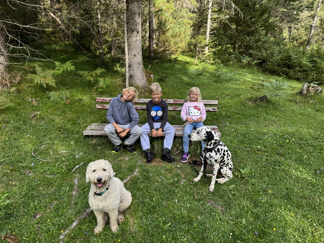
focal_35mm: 24
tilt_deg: -15.5
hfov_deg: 71.6
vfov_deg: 56.8
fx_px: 225
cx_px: 162
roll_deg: +0.3
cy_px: 122
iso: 80
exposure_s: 1/376
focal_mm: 6.76
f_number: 1.78
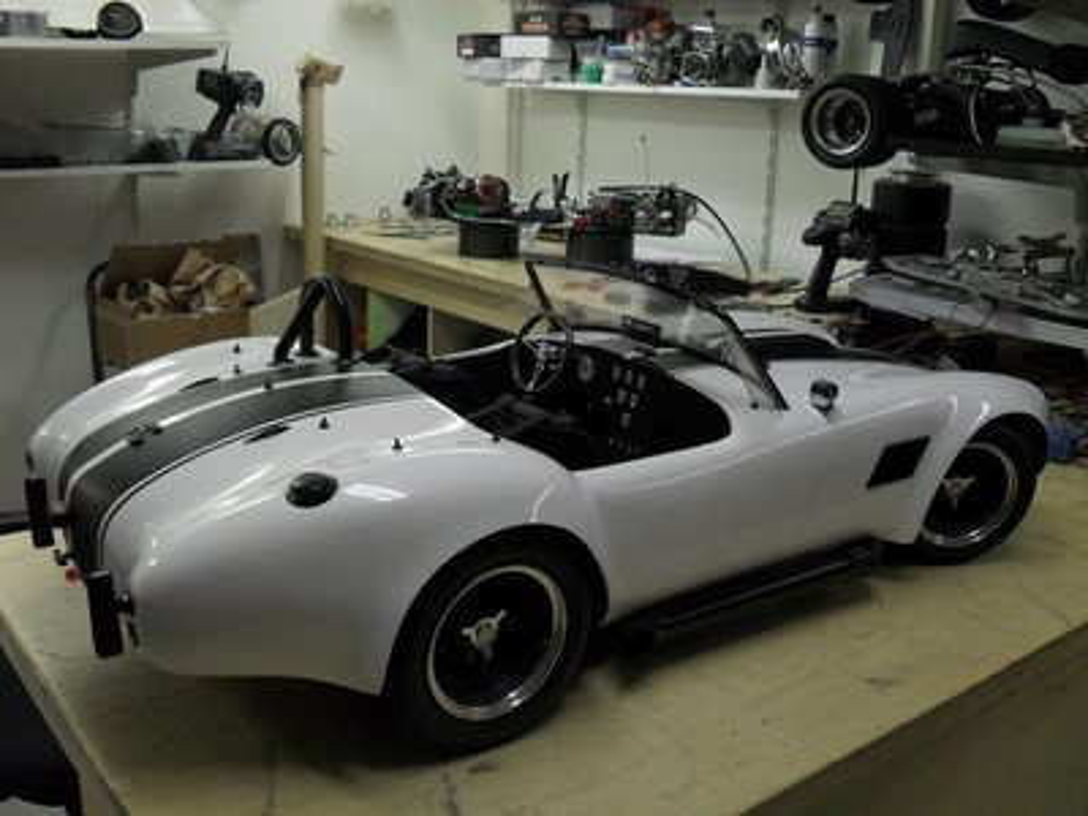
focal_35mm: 35
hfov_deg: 52.6
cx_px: 544
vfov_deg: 40.7
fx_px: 1100
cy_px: 408
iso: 120
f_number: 2.8
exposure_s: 1/45
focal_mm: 6.2
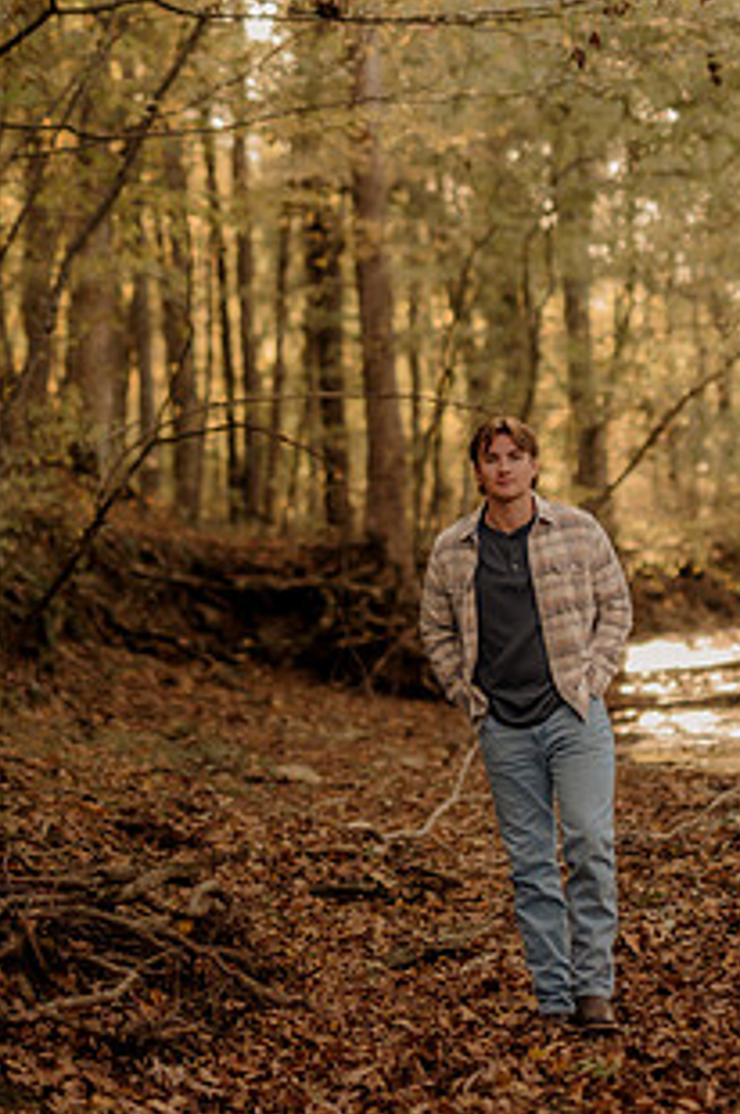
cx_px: 496
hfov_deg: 12.5
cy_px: 482
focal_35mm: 109
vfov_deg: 18.8
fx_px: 3368
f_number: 1.4
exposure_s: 1/250
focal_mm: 50
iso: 200
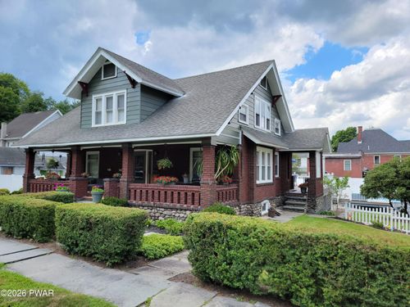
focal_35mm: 24
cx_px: 205
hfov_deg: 71.6
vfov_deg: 56.8
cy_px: 154
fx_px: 284
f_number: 1.8
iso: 16
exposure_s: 1/241
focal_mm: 6.7
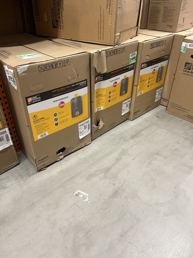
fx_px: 193
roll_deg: -0.7
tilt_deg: -36.2
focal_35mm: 26
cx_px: 96
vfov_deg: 67.3
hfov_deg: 53.1
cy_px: 129
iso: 200
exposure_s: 1/60
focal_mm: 5.7
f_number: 1.5
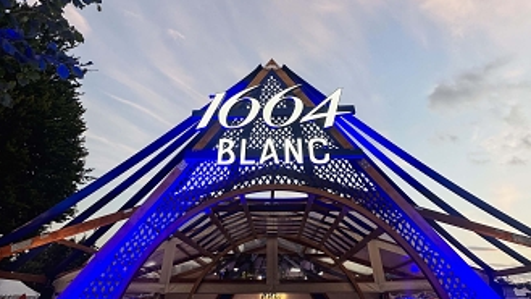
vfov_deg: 53.2
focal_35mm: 21
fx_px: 296
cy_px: 120
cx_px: 273
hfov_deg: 83.8
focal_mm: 2.22
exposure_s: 1/100
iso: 100
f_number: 2.2
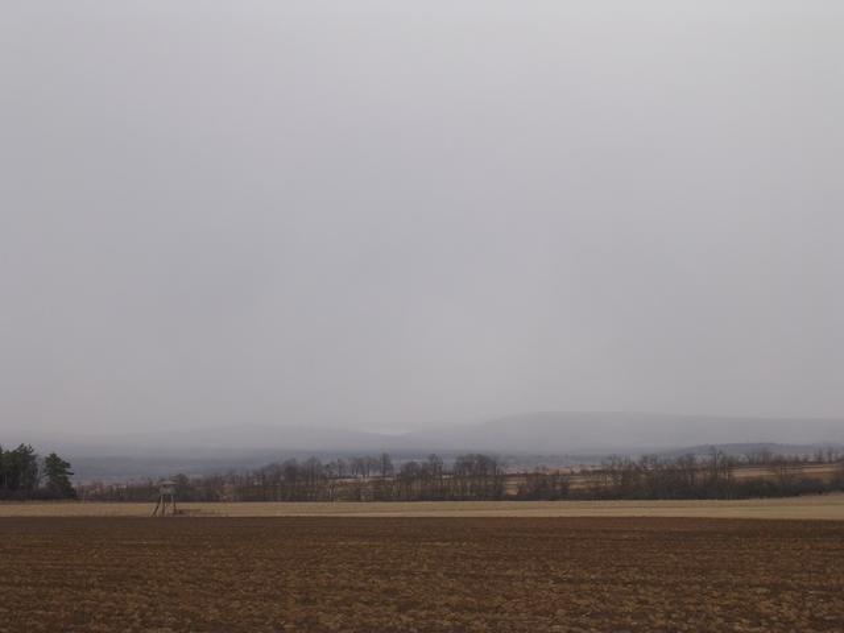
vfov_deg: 12.9
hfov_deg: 17.1
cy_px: 316
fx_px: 2804
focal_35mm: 115
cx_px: 422
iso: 100
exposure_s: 1/168
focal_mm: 17.4
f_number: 4.9
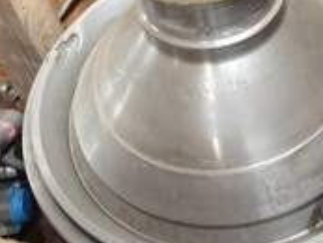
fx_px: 756
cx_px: 233
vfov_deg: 18.0
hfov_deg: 23.9
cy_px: 36
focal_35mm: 81
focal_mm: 4.28
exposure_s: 1/20
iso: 100
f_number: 2.4
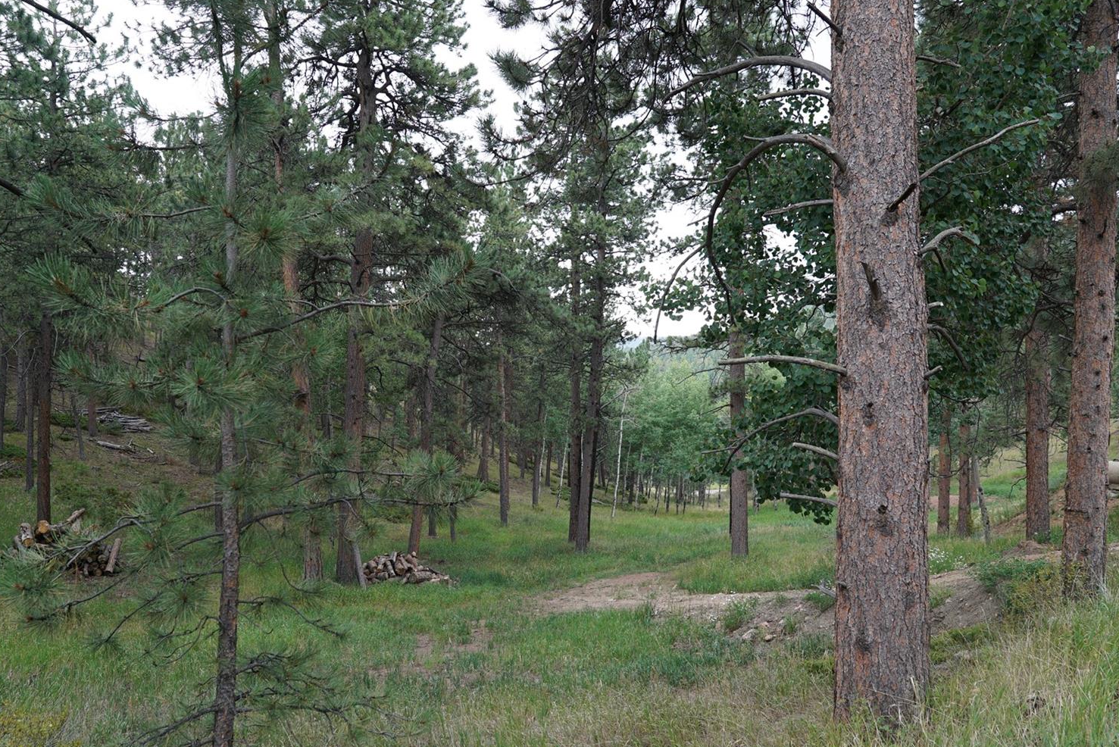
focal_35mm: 26
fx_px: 808
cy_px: 398
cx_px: 550
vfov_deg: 49.6
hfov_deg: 69.4
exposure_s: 1/160
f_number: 4
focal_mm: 24
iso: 250
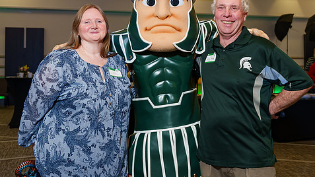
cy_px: 53
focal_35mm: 49
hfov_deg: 42.1
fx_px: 409
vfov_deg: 24.2
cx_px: 167
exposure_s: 1/125
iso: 800
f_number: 4.5
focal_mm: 35
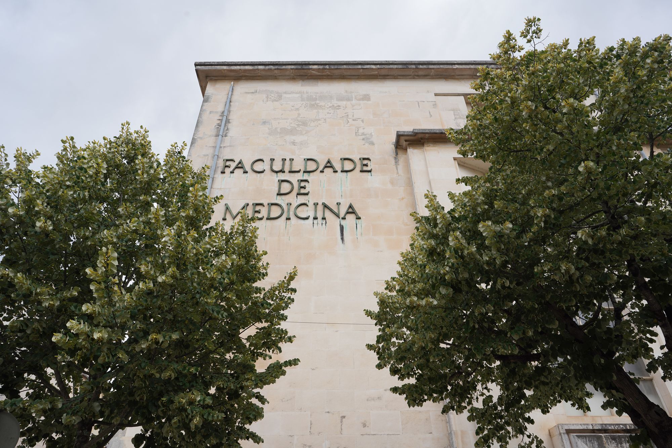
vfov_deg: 53.1
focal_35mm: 24
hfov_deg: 73.7
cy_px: 224
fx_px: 448
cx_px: 336
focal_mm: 24
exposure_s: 1/100
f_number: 10
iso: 100
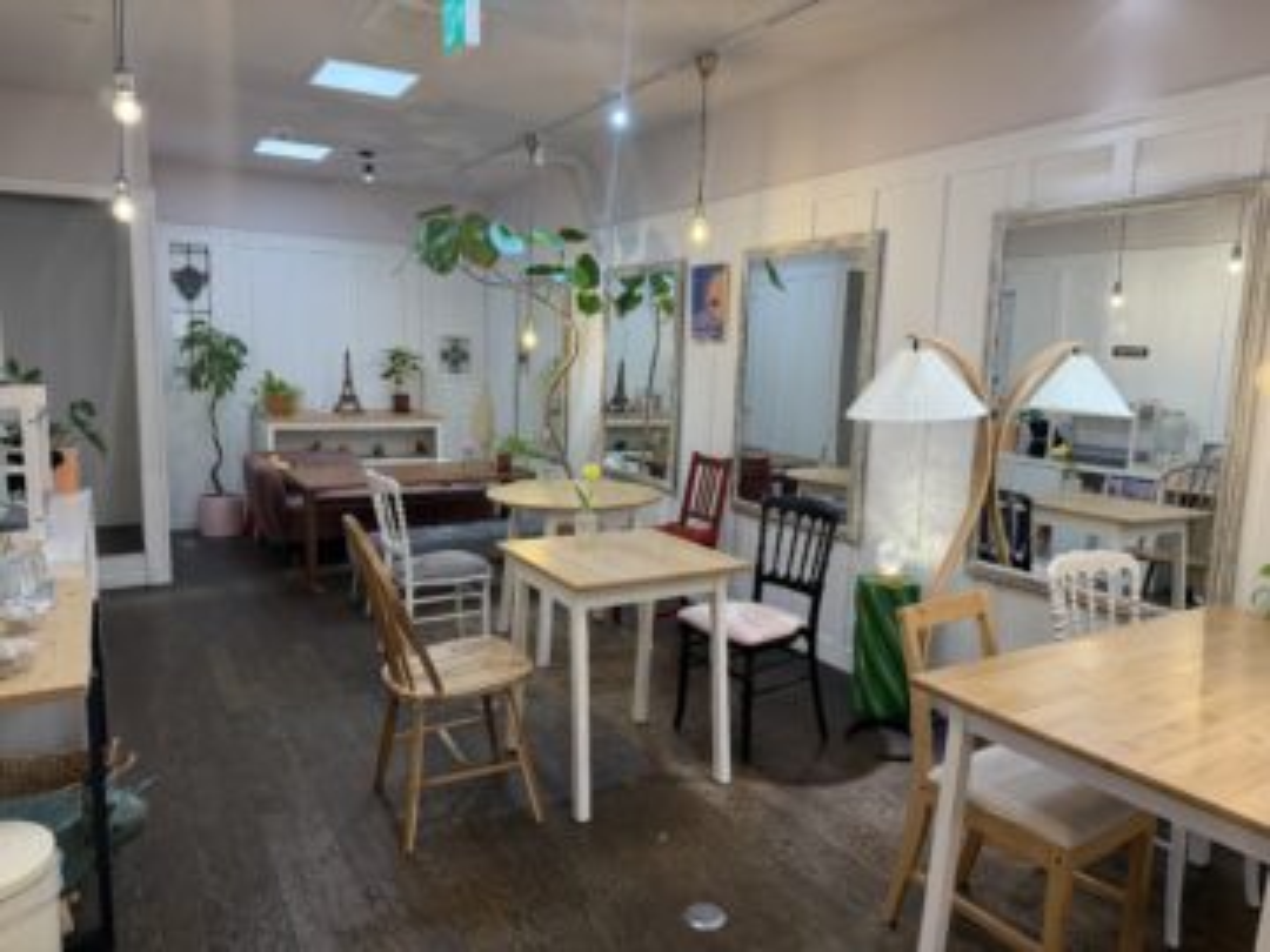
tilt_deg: -6.9
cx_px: 635
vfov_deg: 56.8
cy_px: 476
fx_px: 881
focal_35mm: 24
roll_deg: -2.4
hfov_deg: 71.6
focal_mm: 6.76
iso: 250
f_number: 1.78
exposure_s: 1/120
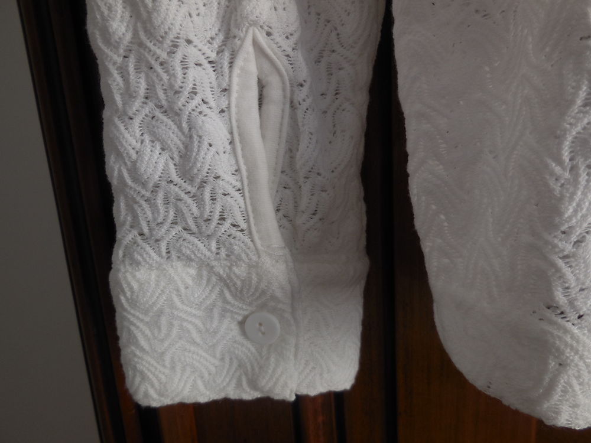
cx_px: 296
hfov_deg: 69.4
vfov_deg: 54.9
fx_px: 427
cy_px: 222
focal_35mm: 25
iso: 125
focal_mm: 4.5
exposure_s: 1/60
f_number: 3.1
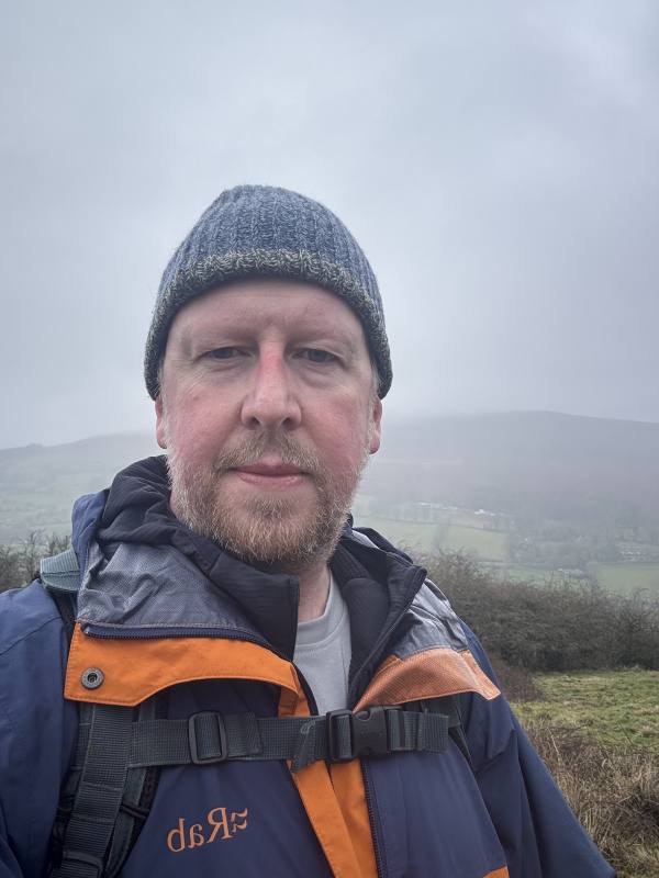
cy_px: 439
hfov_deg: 46.8
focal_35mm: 30
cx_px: 330
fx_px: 761
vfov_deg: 60.0
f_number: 1.9
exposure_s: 1/183
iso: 25
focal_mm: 2.69
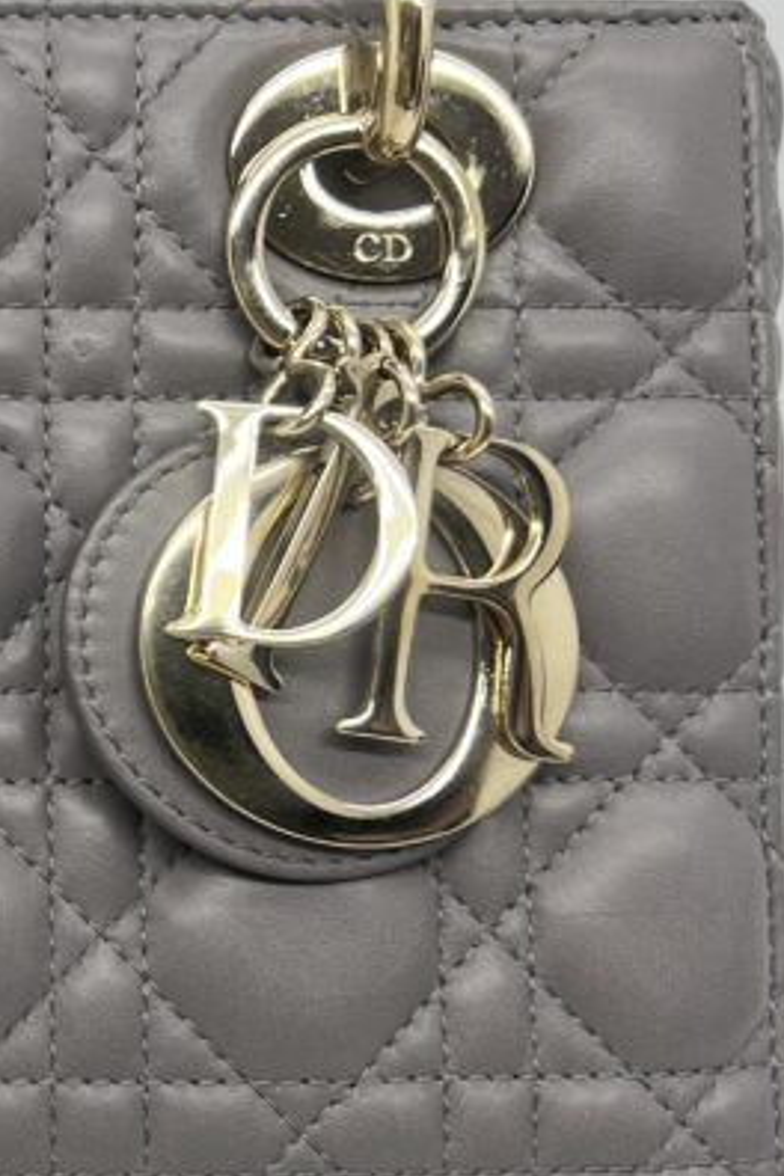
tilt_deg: -32.7
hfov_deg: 18.5
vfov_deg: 28.8
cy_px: 683
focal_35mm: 70
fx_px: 2286
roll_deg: -1.6
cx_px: -151
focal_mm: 5.7
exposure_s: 1/112
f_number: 1.5
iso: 32
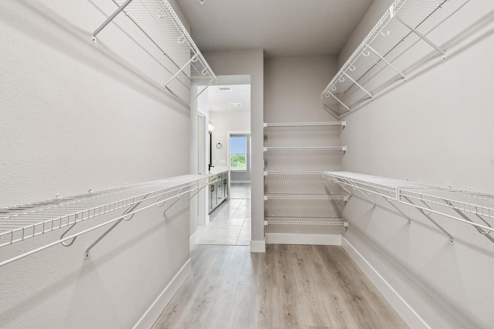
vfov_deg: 73.7
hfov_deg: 96.7
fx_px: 220
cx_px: 257
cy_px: 162
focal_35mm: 16
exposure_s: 1/50
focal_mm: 10
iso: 100
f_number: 7.1
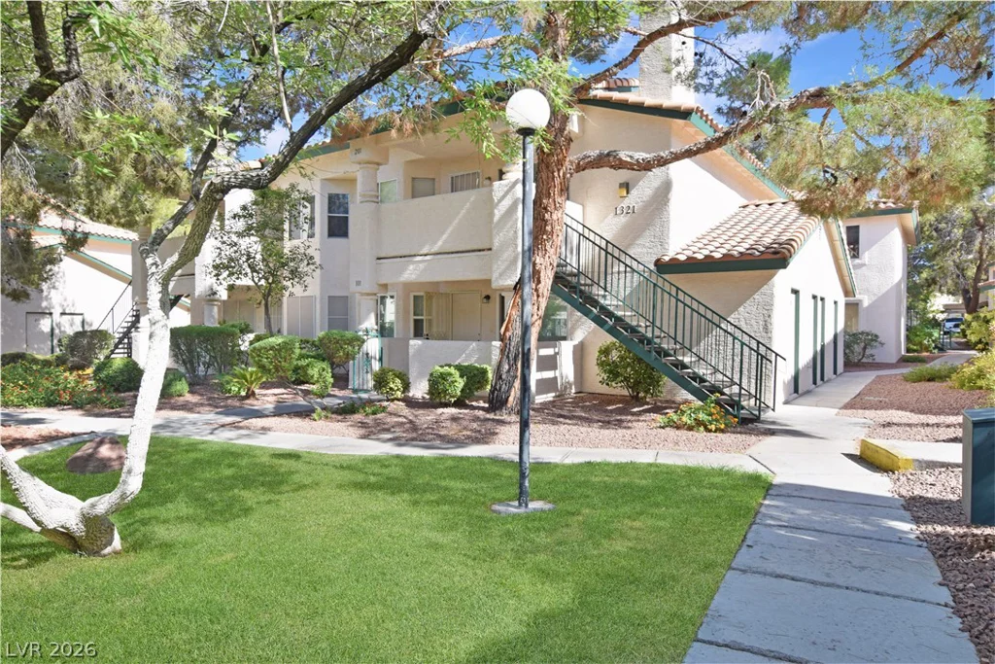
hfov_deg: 81.2
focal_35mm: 21
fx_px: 580
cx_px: 498
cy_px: 332
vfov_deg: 59.5
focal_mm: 14
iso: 400
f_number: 8
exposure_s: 1/200
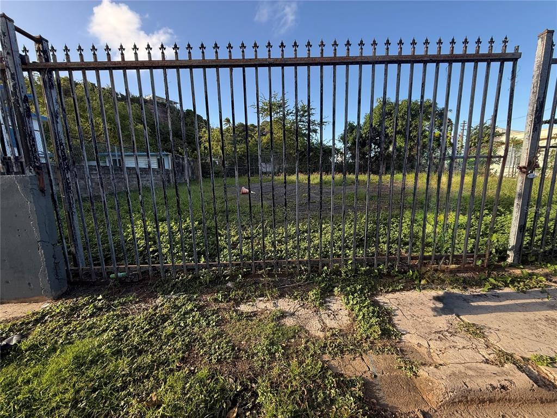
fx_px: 225
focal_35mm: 14
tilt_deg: -8.4
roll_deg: +2.2
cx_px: 278
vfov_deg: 85.7
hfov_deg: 102.1
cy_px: 209
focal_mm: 2.22
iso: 64
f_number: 2.2
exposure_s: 1/344
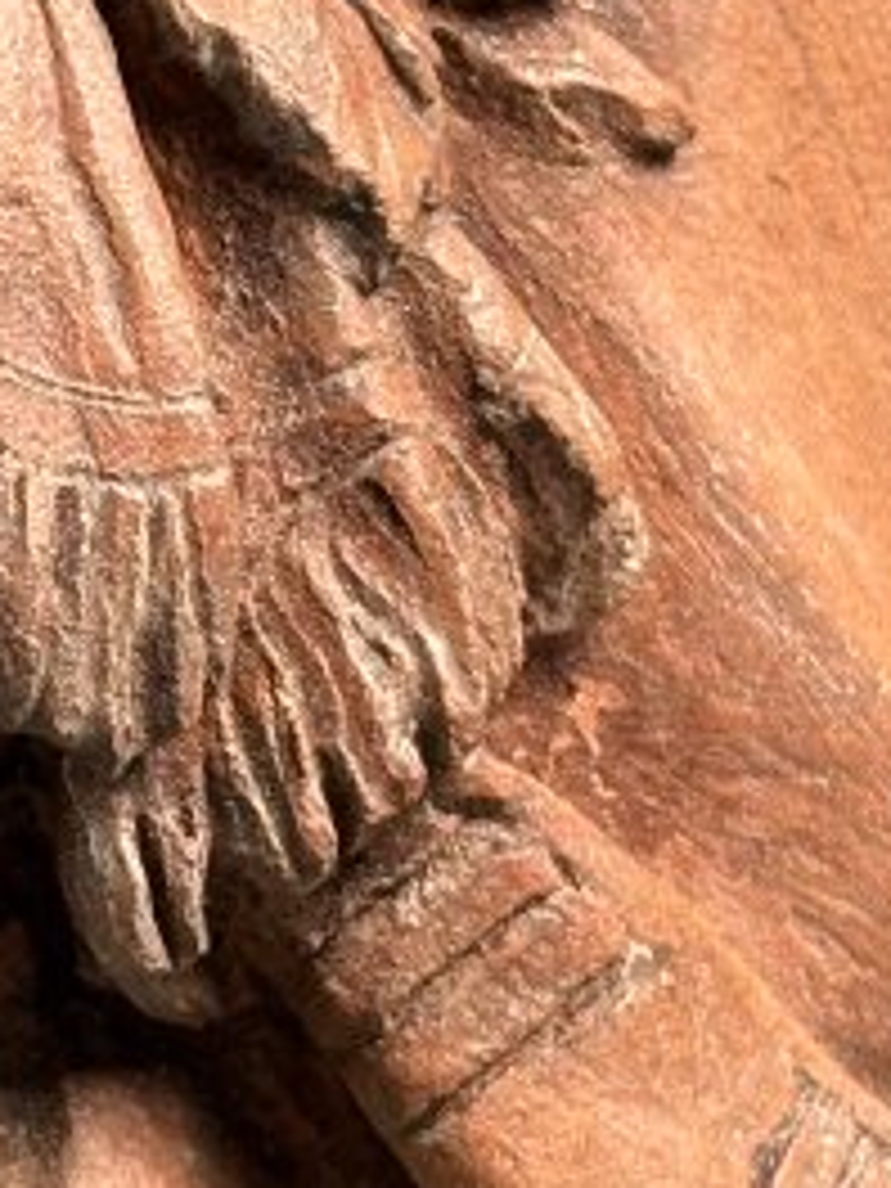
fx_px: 8099
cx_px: -472
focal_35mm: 236
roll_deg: +1.6
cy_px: 477
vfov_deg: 8.4
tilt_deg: -5.7
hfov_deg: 6.2
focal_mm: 5.96
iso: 80
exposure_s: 1/50
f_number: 1.6
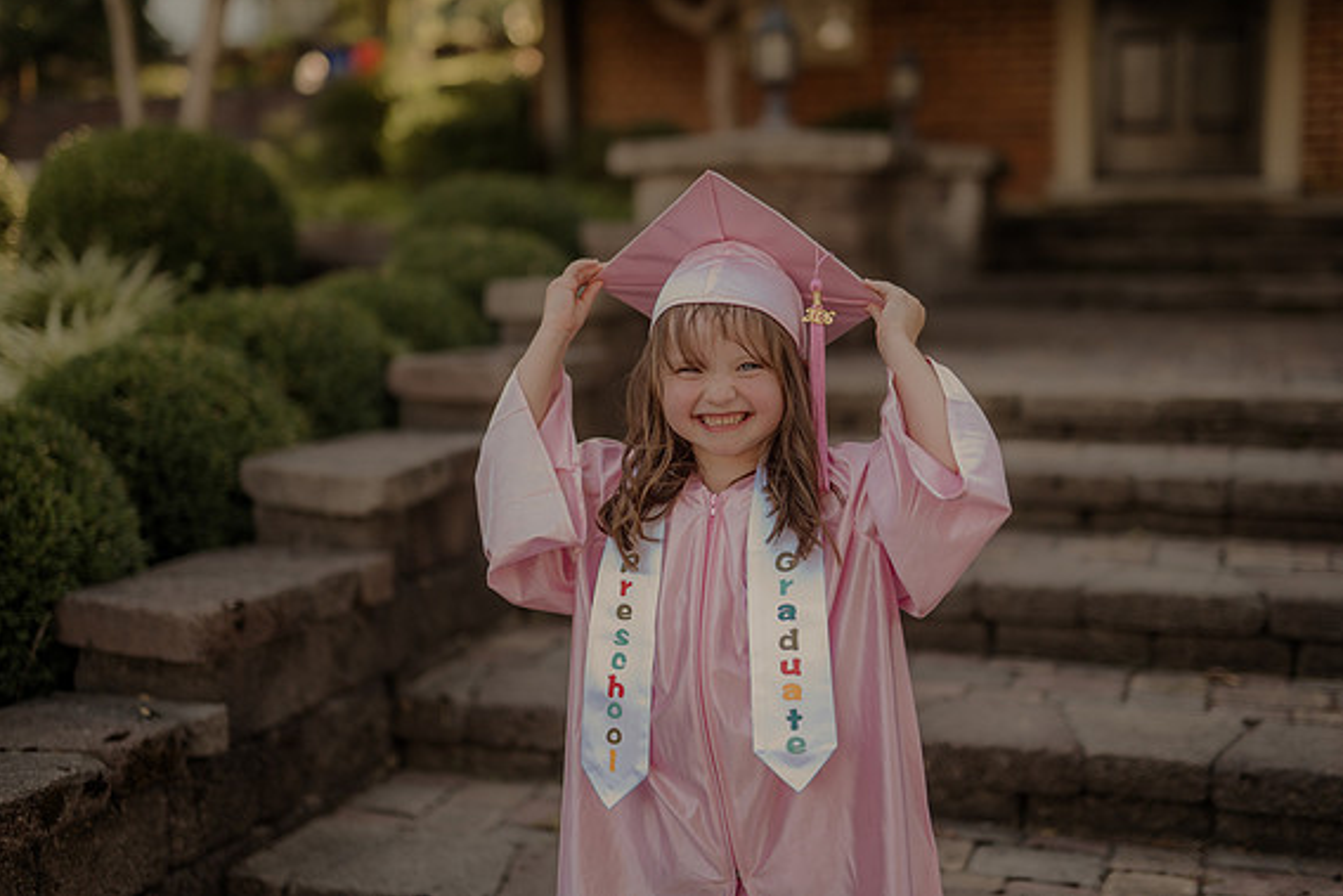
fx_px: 1903
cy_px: 442
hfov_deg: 38.9
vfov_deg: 26.5
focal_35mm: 51
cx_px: 664
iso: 80
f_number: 2
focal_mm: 50
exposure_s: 1/250
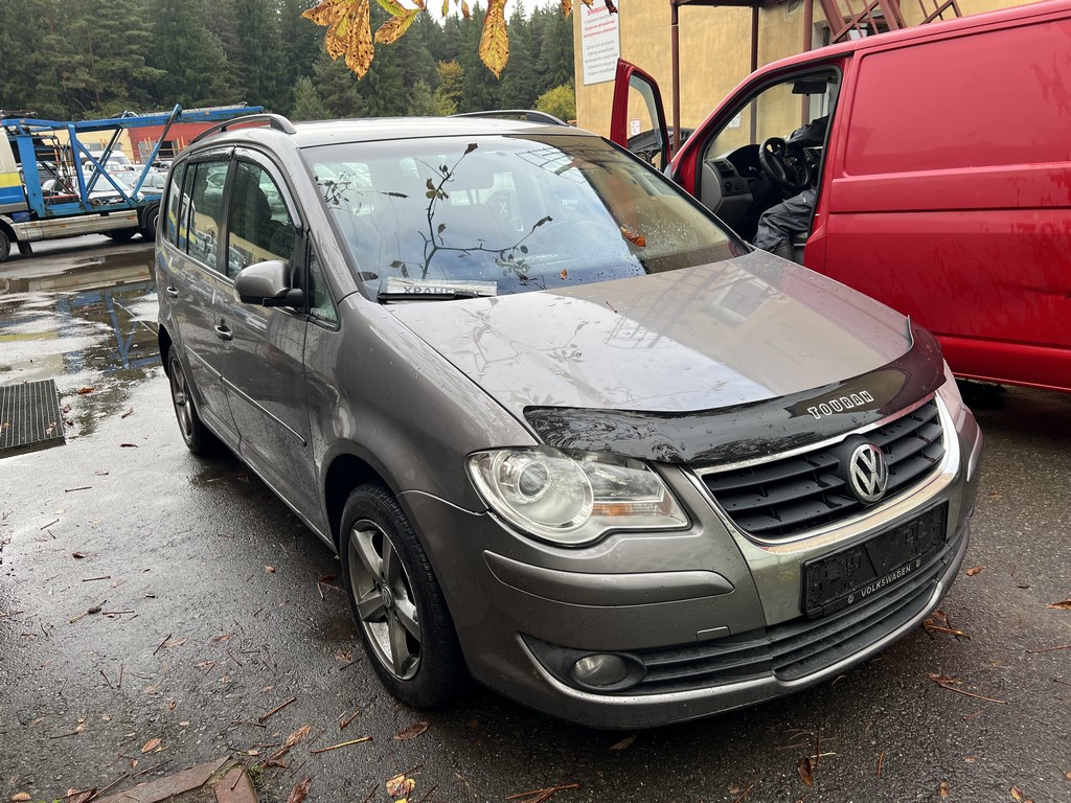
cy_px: 402
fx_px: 804
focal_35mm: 26
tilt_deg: -17.9
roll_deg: +4.5
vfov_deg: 53.1
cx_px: 536
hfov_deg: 67.3
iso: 50
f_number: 1.5
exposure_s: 1/427
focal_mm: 5.7
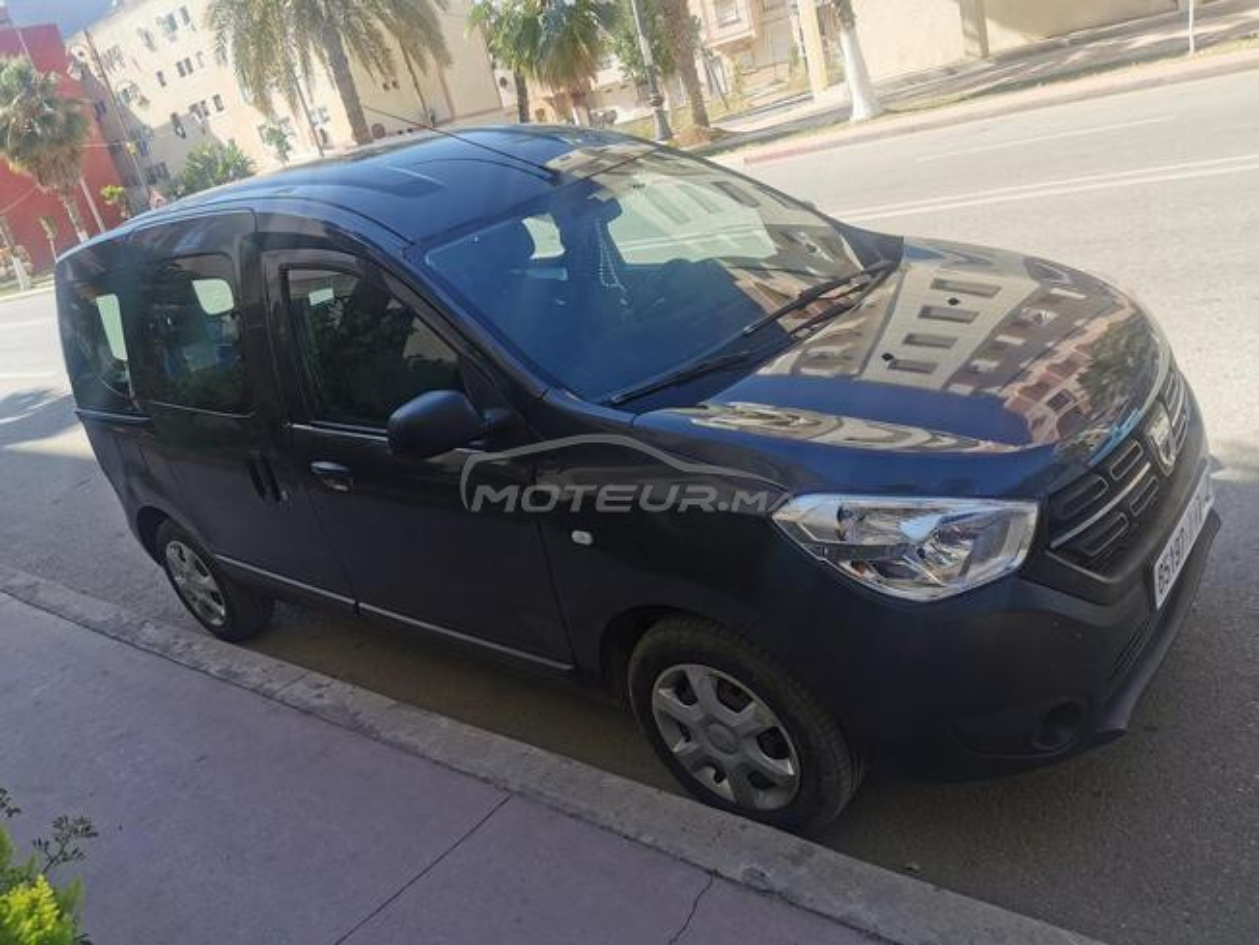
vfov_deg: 51.4
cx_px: 630
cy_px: 472
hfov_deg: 65.3
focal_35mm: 27
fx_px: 982
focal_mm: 5.56
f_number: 1.6
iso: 50
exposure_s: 1/1214
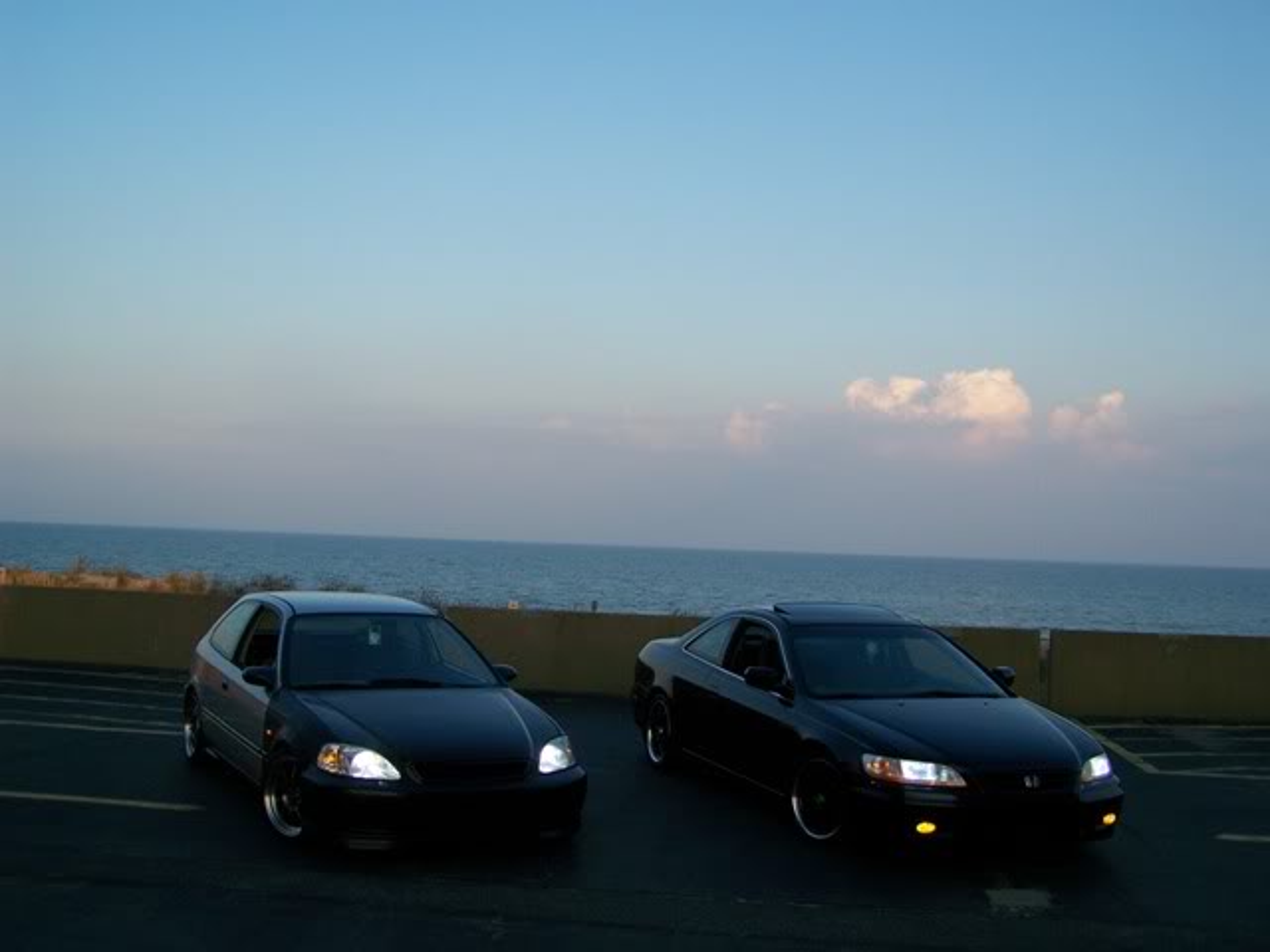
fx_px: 1394
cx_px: 635
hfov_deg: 49.0
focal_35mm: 38
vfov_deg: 37.7
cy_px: 476
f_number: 4
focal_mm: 6.3
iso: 100
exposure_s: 1/500
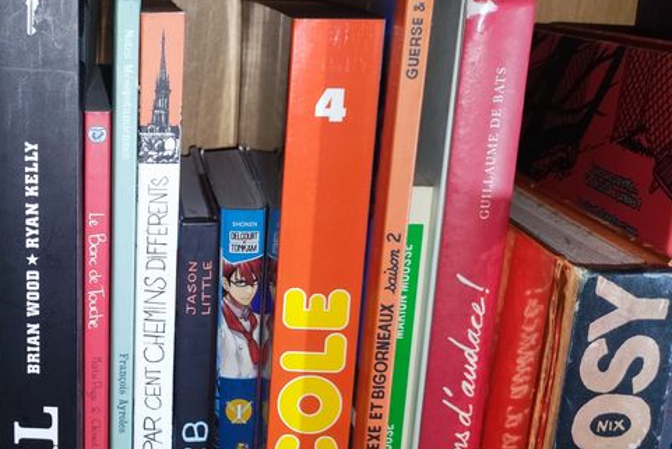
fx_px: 1008
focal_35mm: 54
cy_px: 280
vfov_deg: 25.0
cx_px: 66
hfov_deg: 34.7
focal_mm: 4.7
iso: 674
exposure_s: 1/50
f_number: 1.79
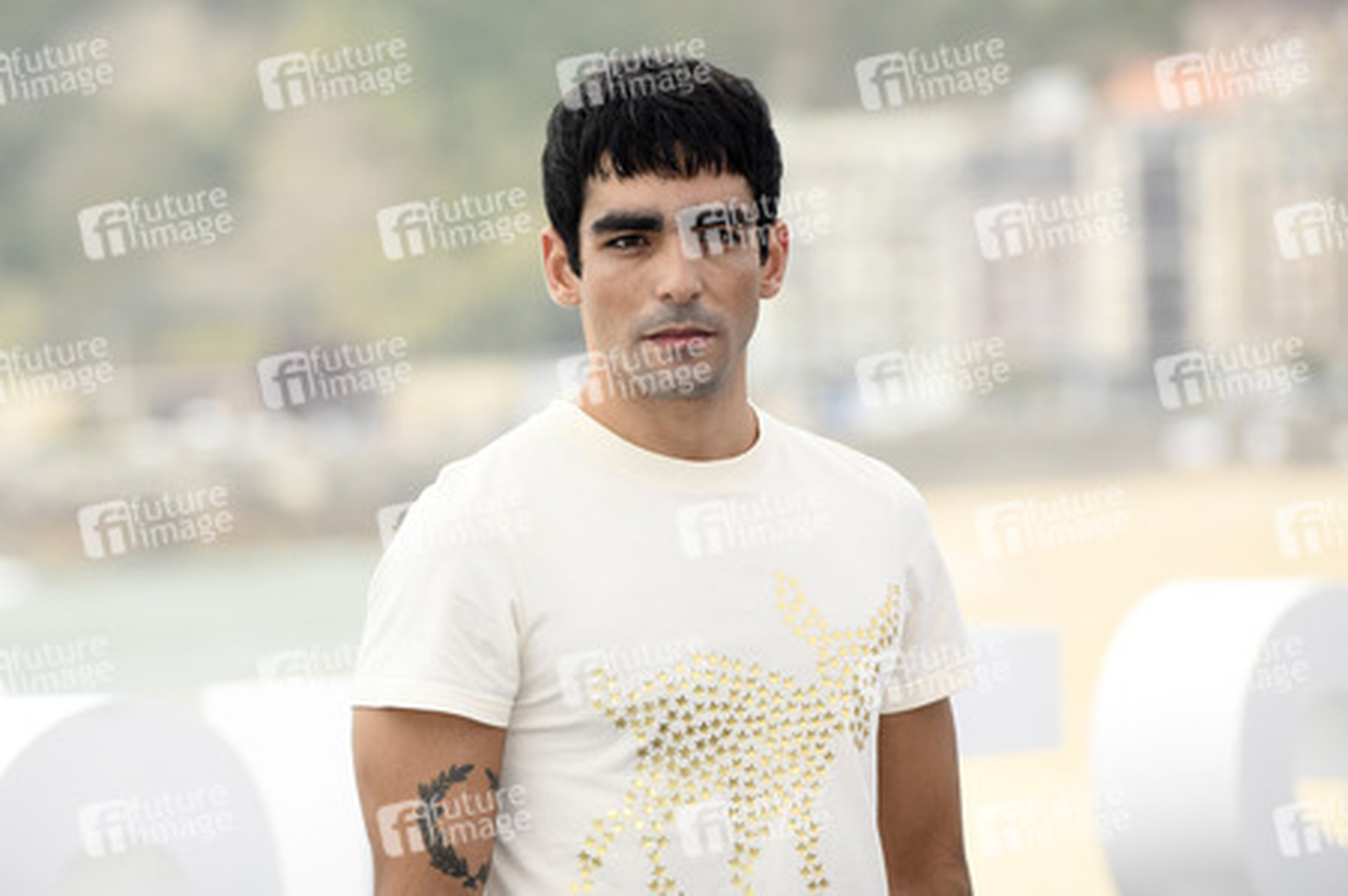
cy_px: 448
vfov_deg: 6.9
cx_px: 674
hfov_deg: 10.3
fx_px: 7483
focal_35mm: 200
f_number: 5.6
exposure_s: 1/800
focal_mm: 200
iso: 400
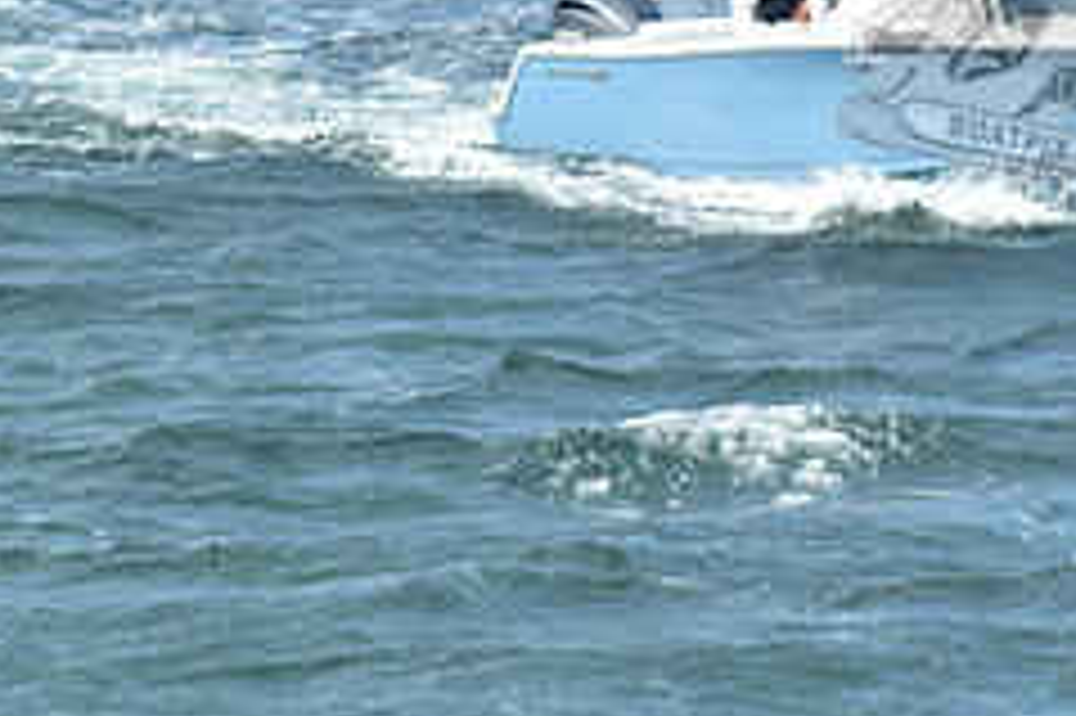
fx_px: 10006
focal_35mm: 335
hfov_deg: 6.1
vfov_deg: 4.1
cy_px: 2
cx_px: 1103
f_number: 8
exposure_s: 1/1000
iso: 400
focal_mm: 92
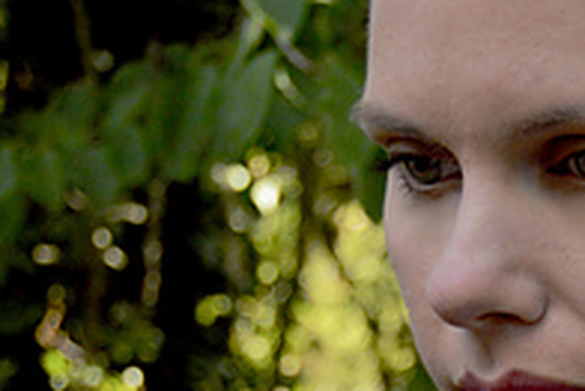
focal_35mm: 186
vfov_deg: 7.3
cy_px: 451
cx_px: 651
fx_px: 3025
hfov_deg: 10.9
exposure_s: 1/400
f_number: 4.8
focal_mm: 38
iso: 400
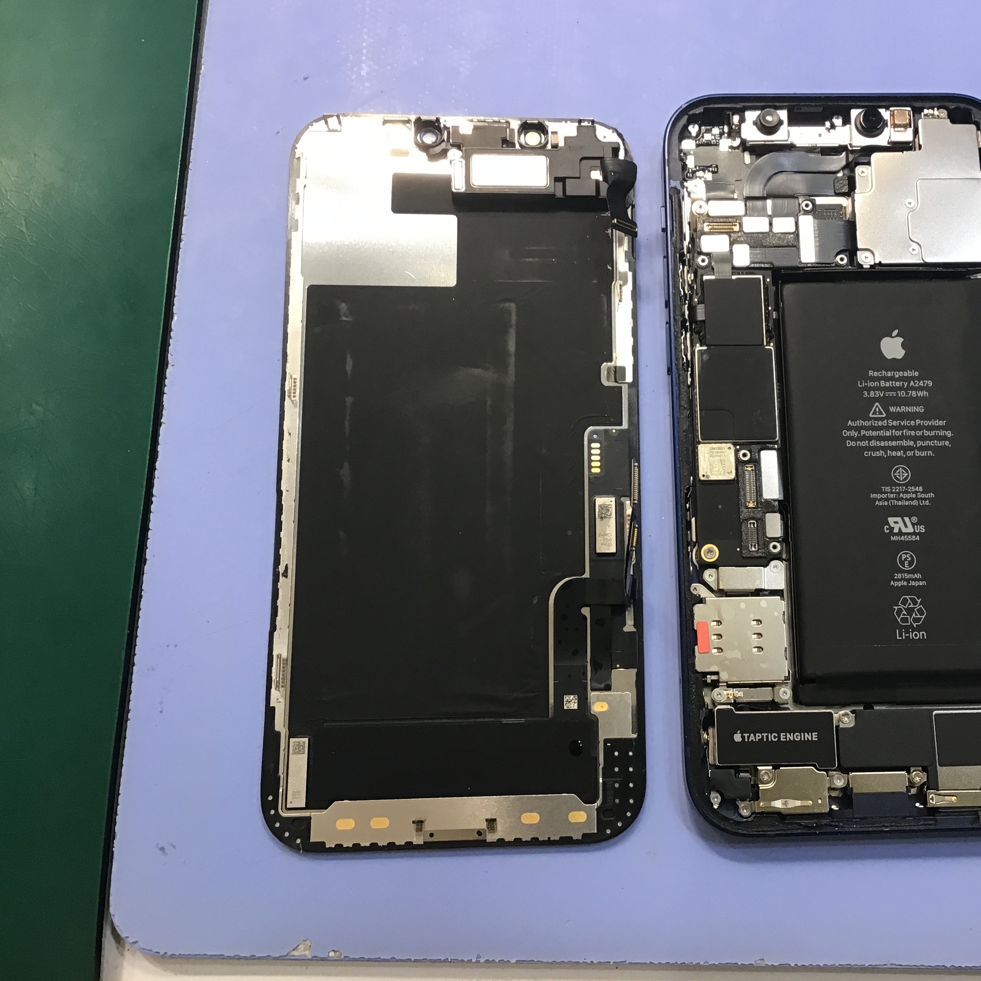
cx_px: 643
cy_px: 490
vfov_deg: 44.9
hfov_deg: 44.4
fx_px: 1186
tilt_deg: -76.8
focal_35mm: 37
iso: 32
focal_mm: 3.3
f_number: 2.4
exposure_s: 1/30
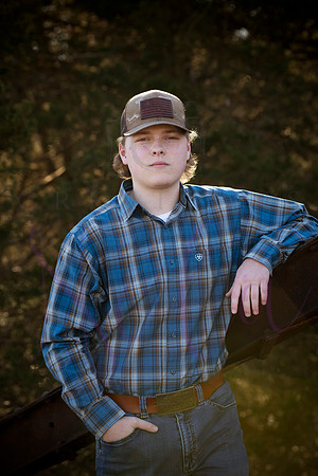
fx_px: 1219
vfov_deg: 22.1
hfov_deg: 14.9
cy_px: 238
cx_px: 159
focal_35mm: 92
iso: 800
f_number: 5
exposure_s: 1/1000
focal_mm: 92
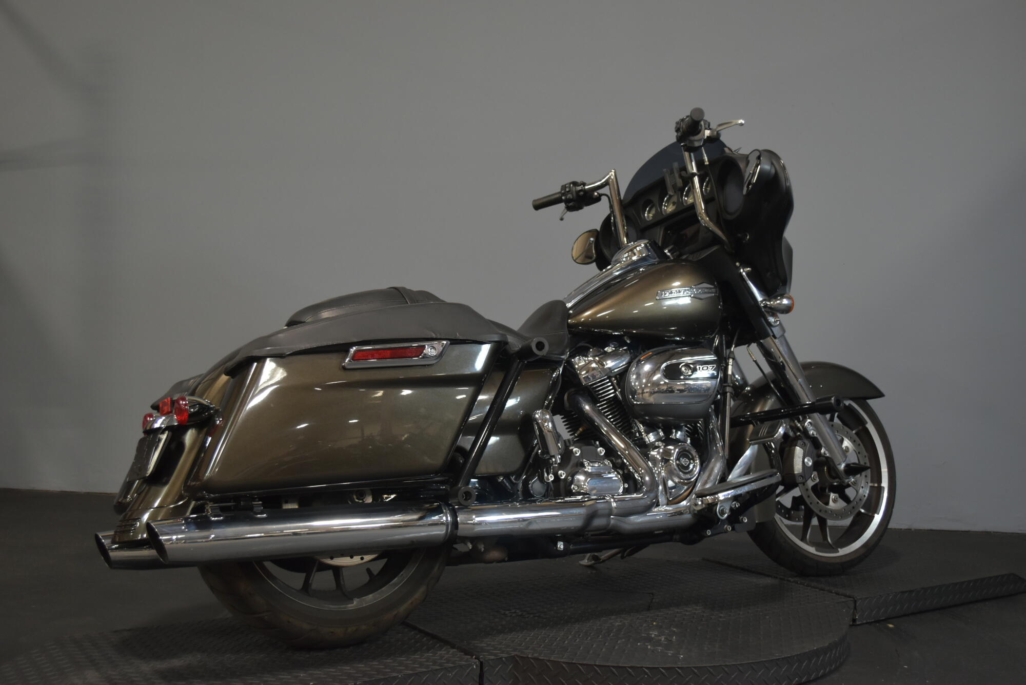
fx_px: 1112
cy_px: 342
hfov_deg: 49.5
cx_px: 513
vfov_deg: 34.2
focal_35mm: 39
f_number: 4.2
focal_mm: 26
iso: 900
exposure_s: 1/30
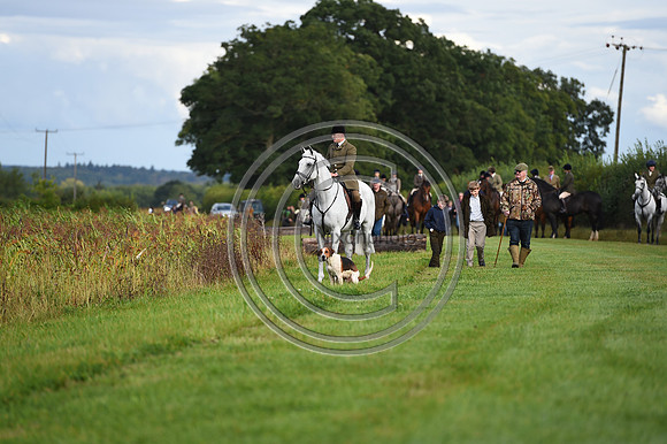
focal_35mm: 200
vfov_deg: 6.9
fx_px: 3703
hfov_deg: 10.3
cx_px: 334
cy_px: 222
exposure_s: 1/800
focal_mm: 200
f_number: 4
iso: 180
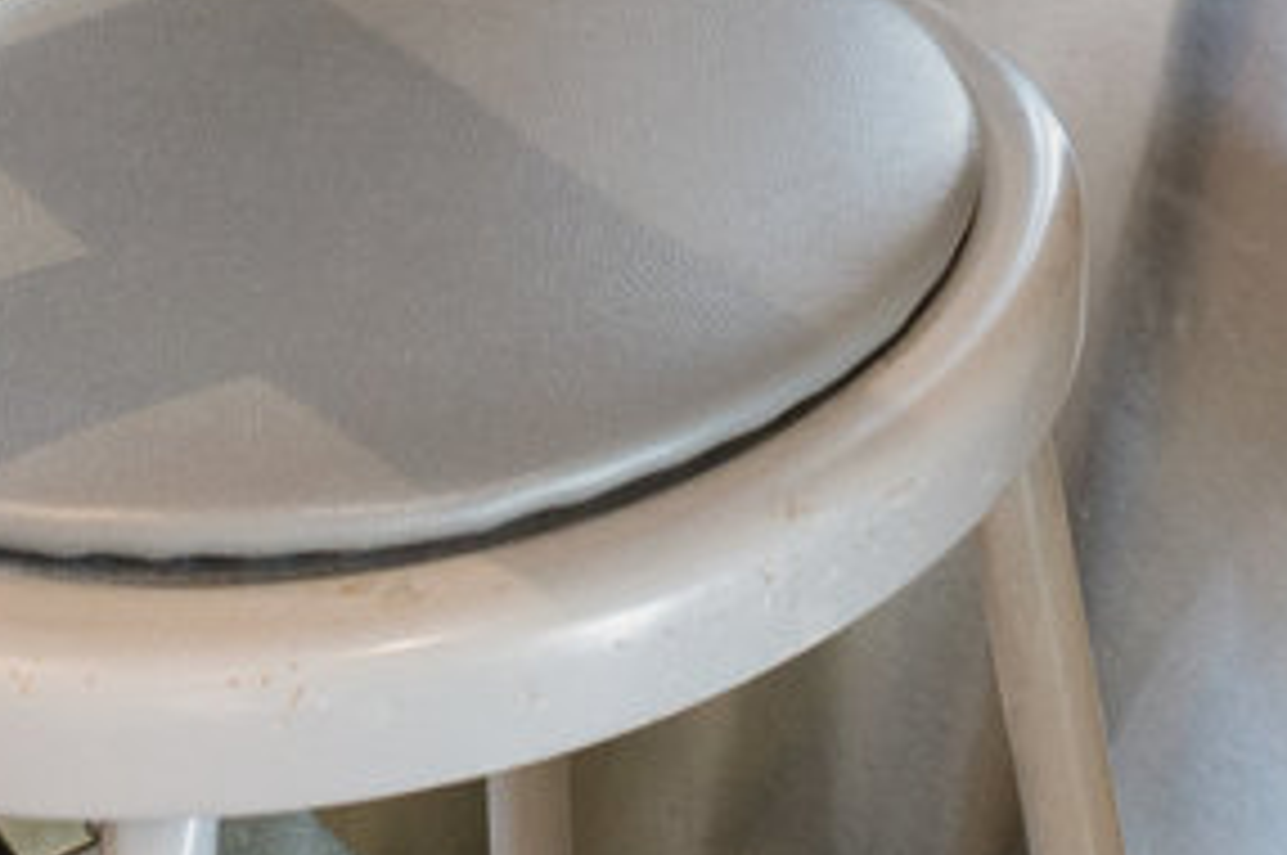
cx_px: 1773
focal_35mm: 130
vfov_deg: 8.1
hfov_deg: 15.0
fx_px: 4624
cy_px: -2108
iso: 400
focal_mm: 18.5
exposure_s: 1/5
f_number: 11
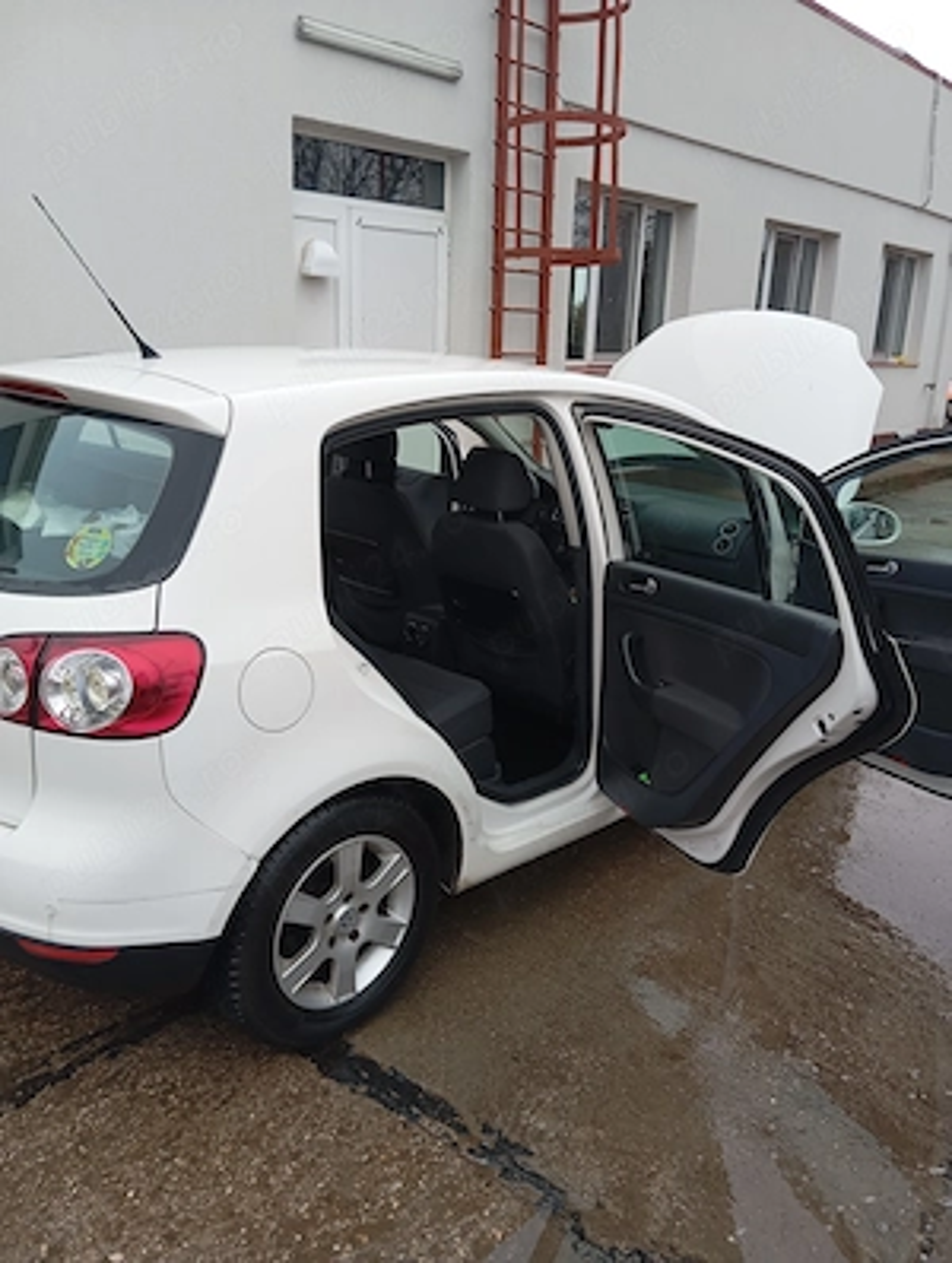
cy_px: 632
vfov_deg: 63.4
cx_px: 476
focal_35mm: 28
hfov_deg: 49.9
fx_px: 1023
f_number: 1.8
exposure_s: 1/100
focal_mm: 4.22
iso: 128
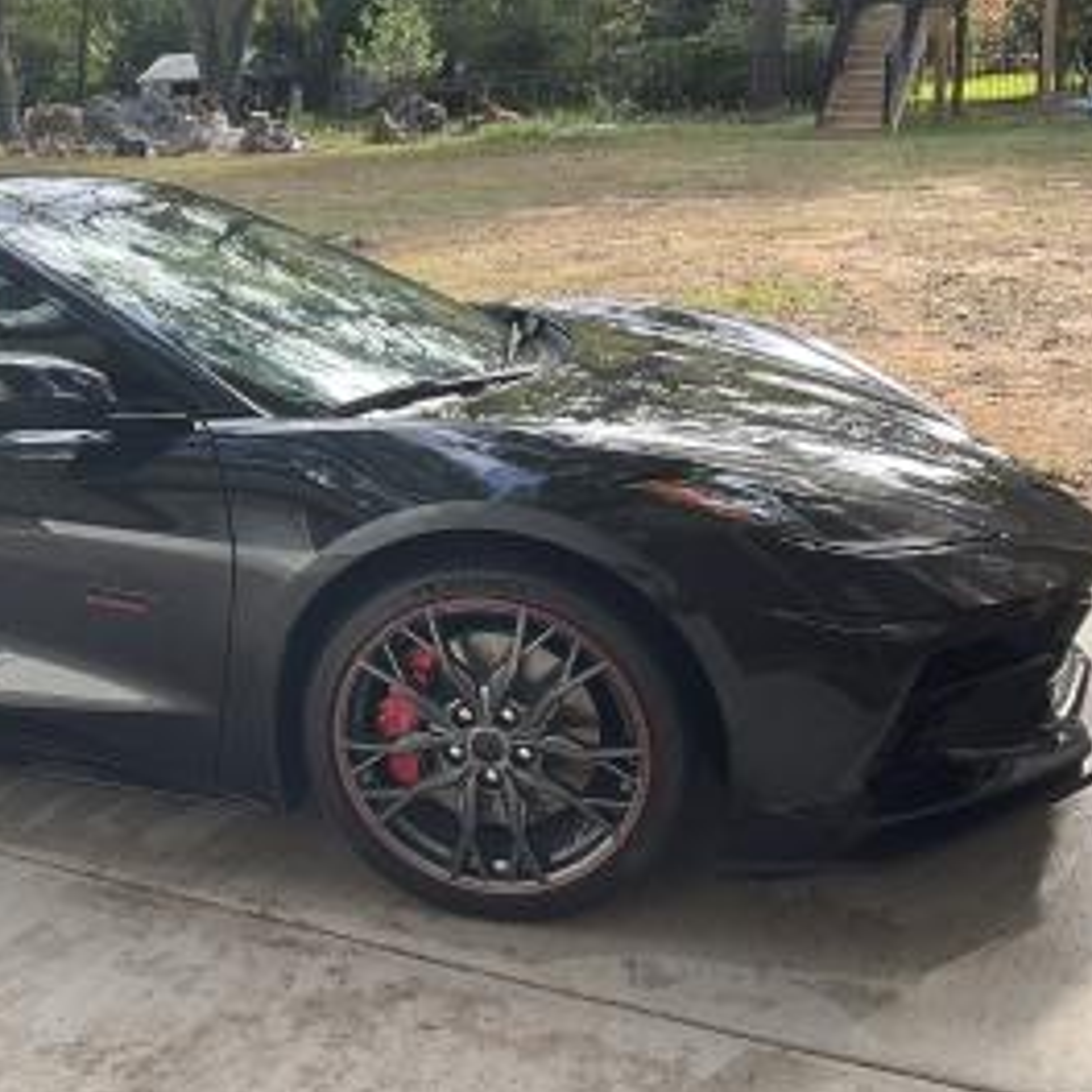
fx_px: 1749
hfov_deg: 33.1
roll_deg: +4.5
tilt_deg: -16.1
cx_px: 136
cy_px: 509
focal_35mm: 49
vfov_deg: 34.7
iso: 16
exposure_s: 1/154
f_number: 1.8
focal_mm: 3
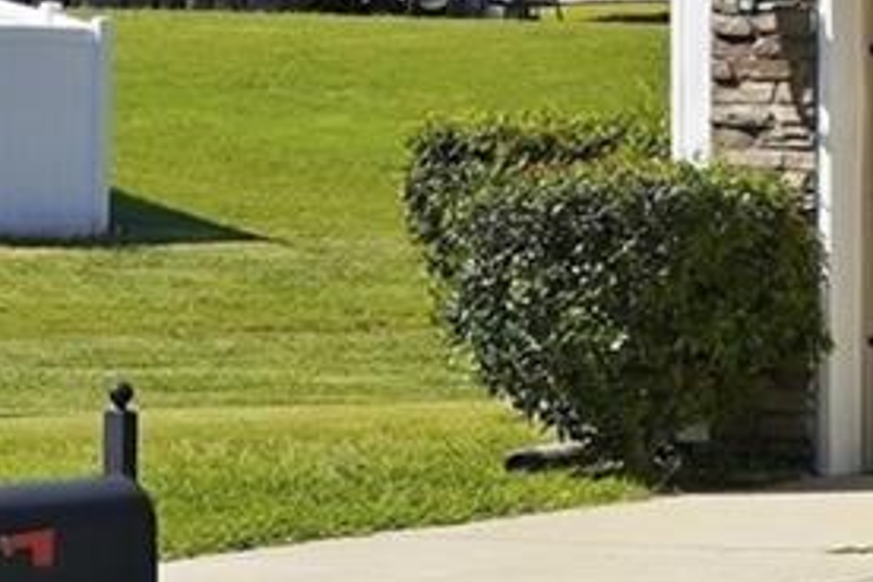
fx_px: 6305
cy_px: -995
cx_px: 2293
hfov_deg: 7.3
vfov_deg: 5.1
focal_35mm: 260
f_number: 10
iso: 100
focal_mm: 35
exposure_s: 1/160
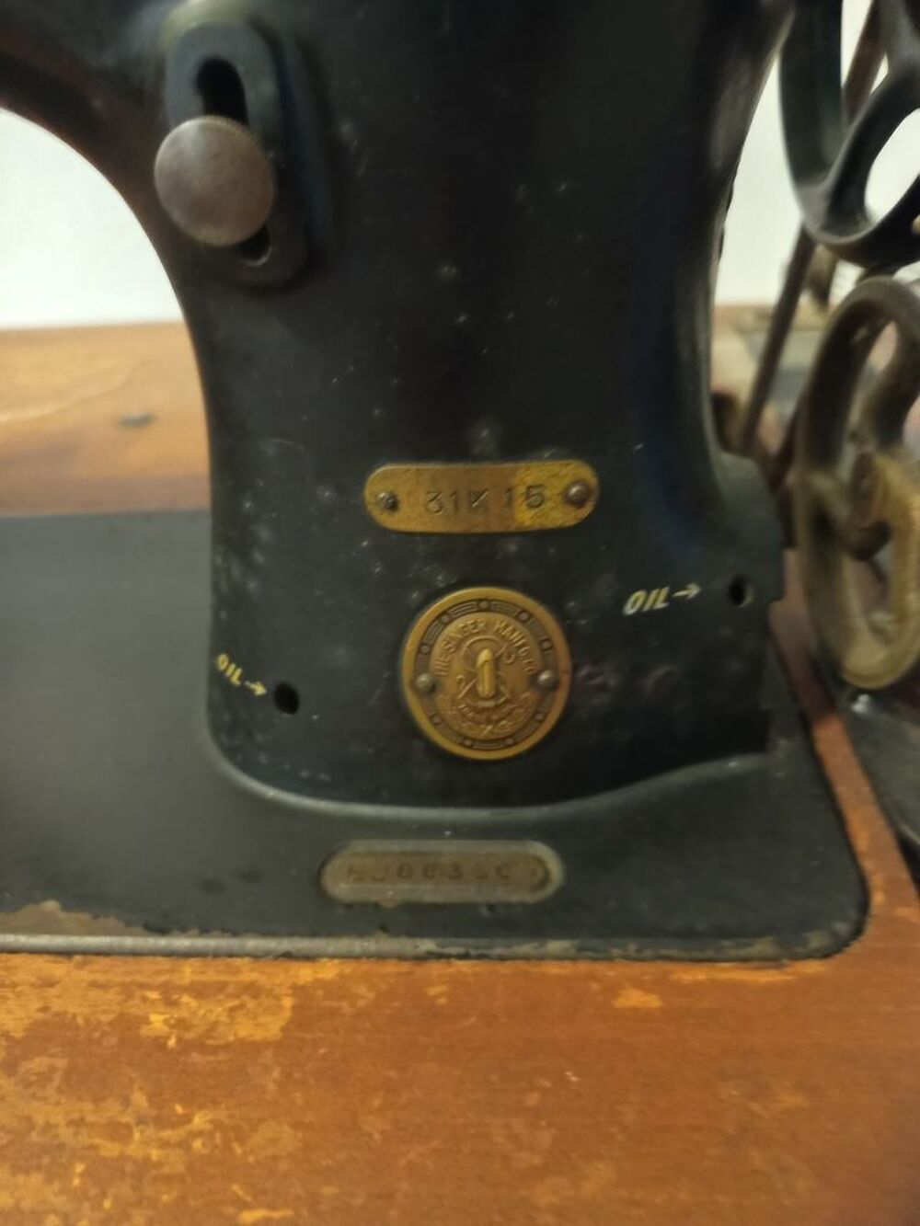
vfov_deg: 71.6
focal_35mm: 24
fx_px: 850
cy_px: 613
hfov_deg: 56.8
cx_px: 460
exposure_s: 1/20
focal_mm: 5.24
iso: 3124
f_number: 1.7
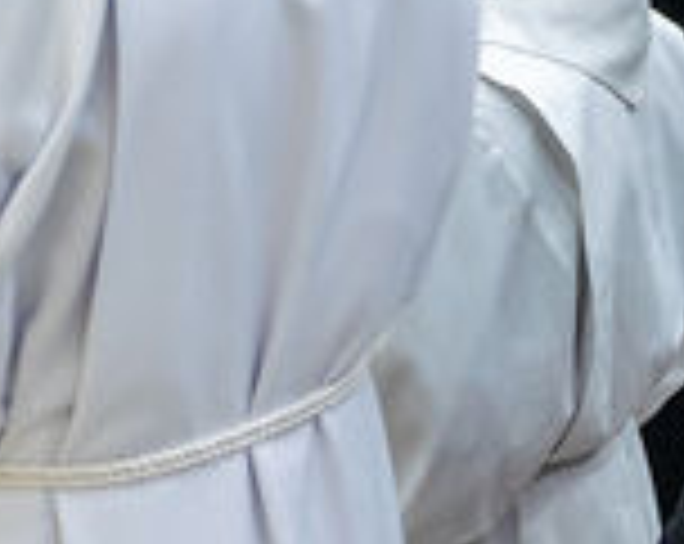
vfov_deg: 7.8
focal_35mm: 194
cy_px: -334
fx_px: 3920
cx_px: 159
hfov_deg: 10.0
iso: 1600
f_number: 2.8
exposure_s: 1/125
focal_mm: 28
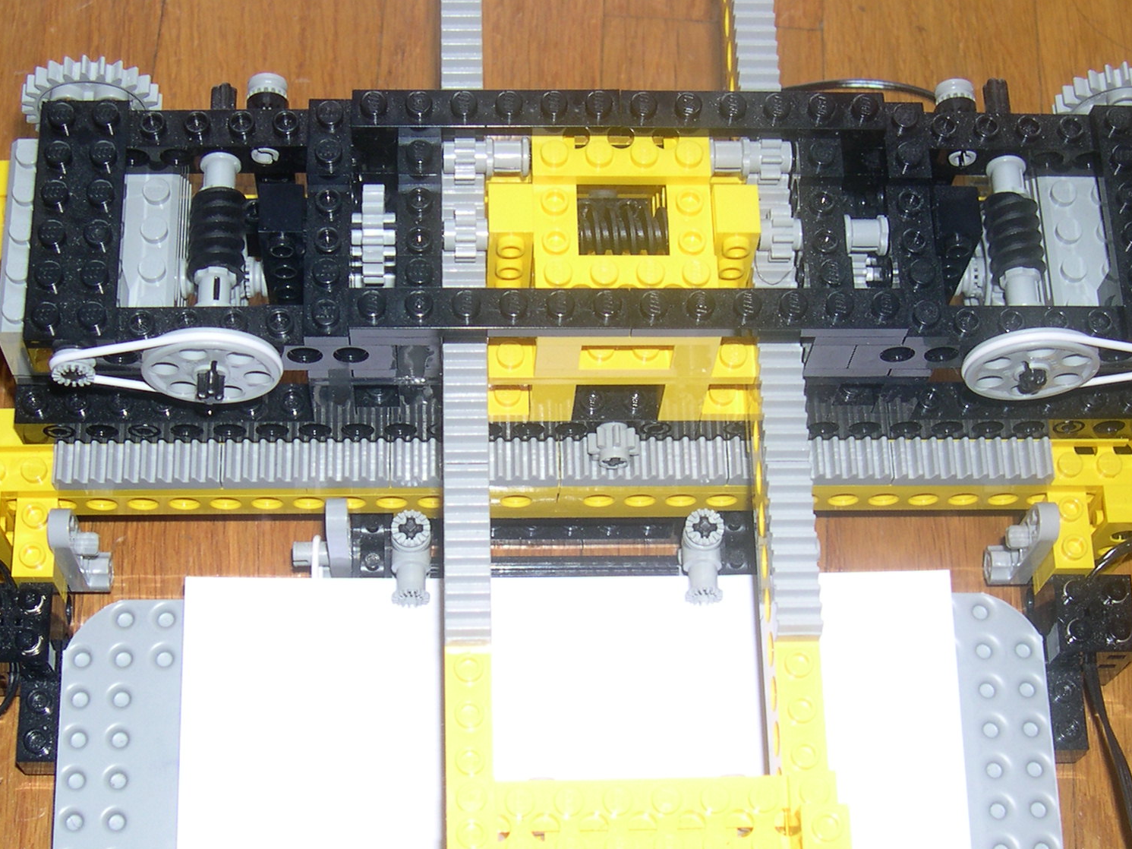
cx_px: 531
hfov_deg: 30.3
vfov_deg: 22.9
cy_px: 491
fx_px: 2093
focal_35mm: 64
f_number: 2.9
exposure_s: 1/60
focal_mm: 9
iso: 100
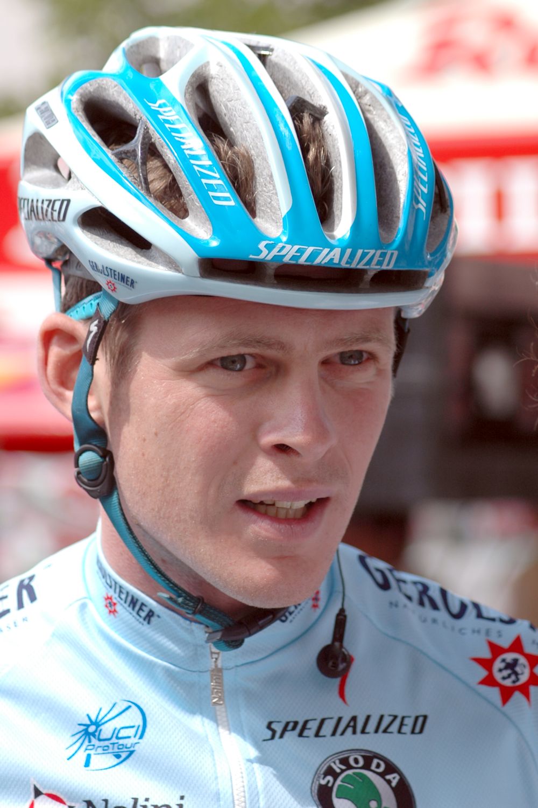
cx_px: 269
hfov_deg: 9.1
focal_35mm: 150
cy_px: 404
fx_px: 3362
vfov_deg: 13.7
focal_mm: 100
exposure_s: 1/500
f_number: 5.6
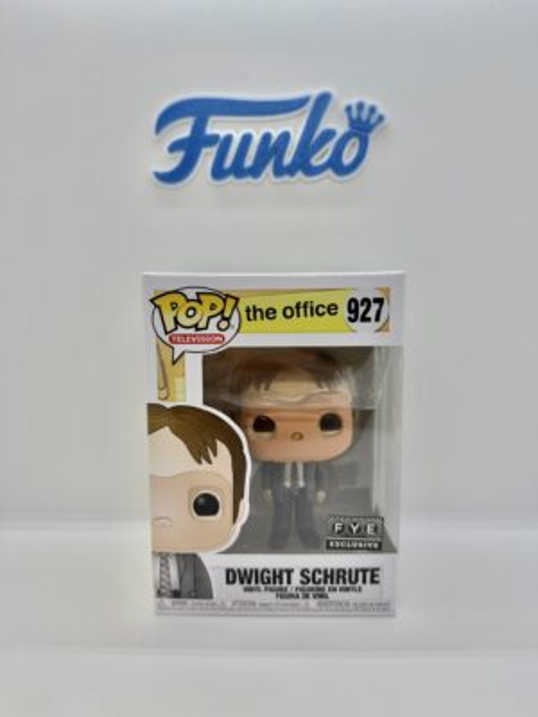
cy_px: 358
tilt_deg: -5.7
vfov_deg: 71.6
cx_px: 269
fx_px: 497
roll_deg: +0.8
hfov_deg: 56.8
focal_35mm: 24
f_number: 1.78
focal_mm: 6.76
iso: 80
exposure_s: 1/342
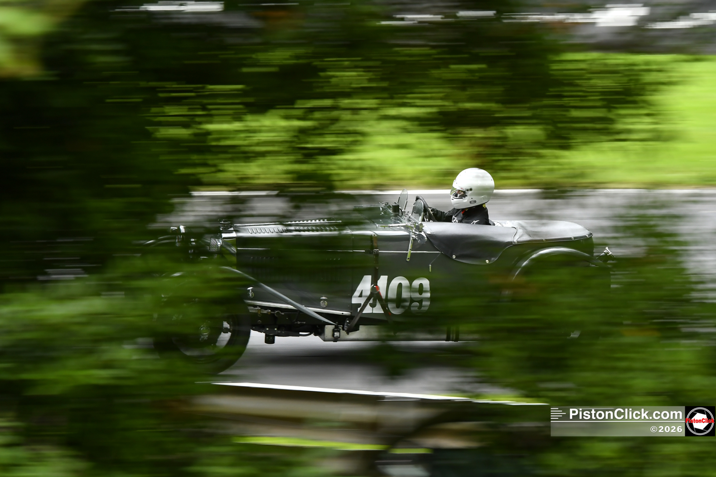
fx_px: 3043
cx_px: 358
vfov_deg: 9.0
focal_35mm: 153
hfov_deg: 13.4
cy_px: 238
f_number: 6.3
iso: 360
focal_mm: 102
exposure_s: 1/60
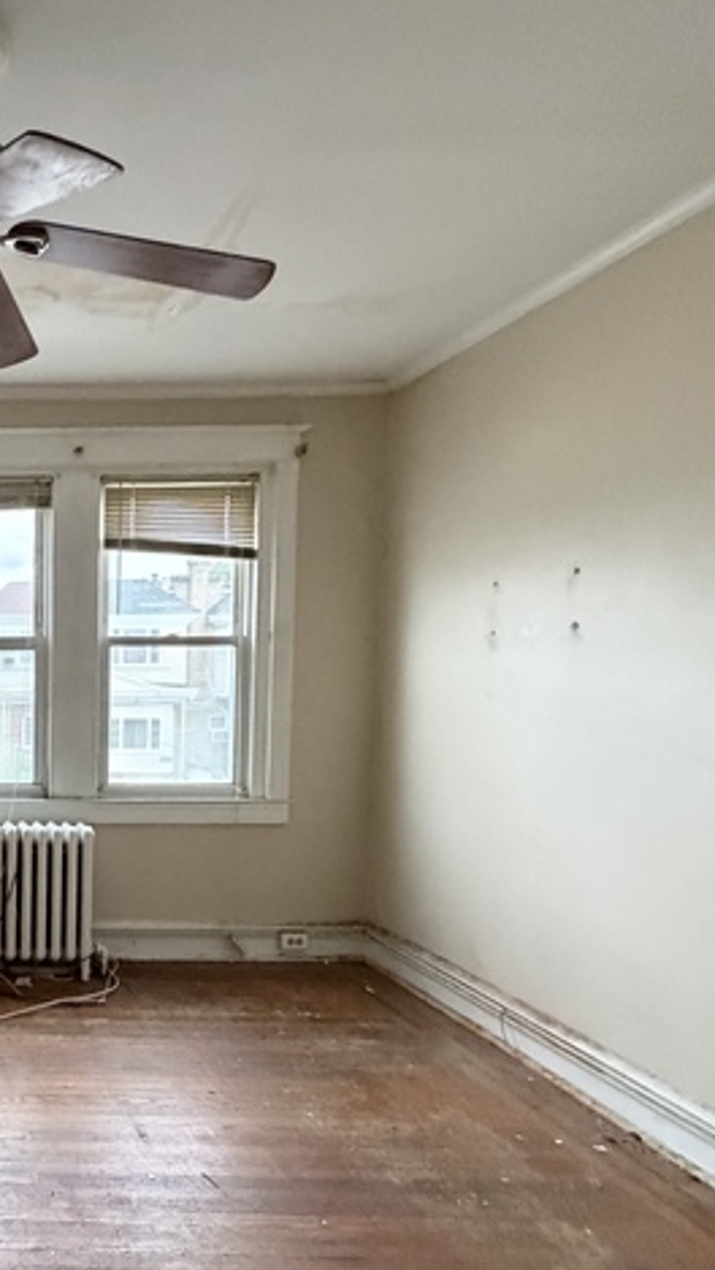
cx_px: -95
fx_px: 876
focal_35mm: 26
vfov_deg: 71.4
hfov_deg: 36.6
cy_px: 737
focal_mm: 2.22
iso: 640
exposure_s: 1/60
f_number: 2.2
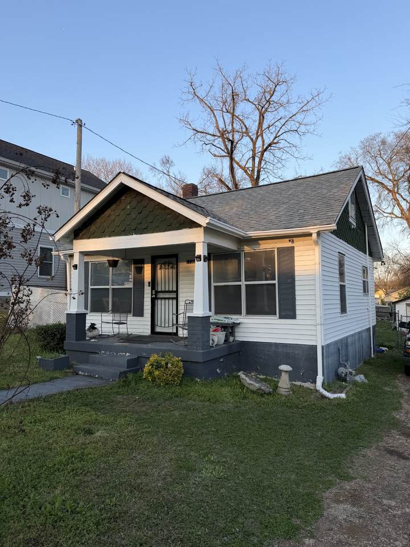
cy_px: 274
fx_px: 379
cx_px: 205
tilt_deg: +3.8
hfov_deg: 56.8
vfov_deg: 71.6
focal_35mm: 24
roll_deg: +0.3
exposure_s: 1/979
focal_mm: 6.76
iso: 80
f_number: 1.78
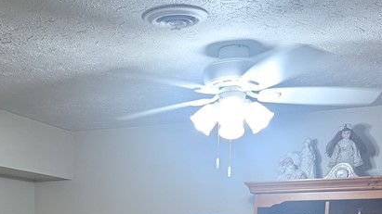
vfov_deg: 16.4
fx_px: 658
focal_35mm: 65
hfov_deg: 31.8
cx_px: 102
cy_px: 350
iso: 78
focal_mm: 6.81
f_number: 1.85
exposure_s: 1/60
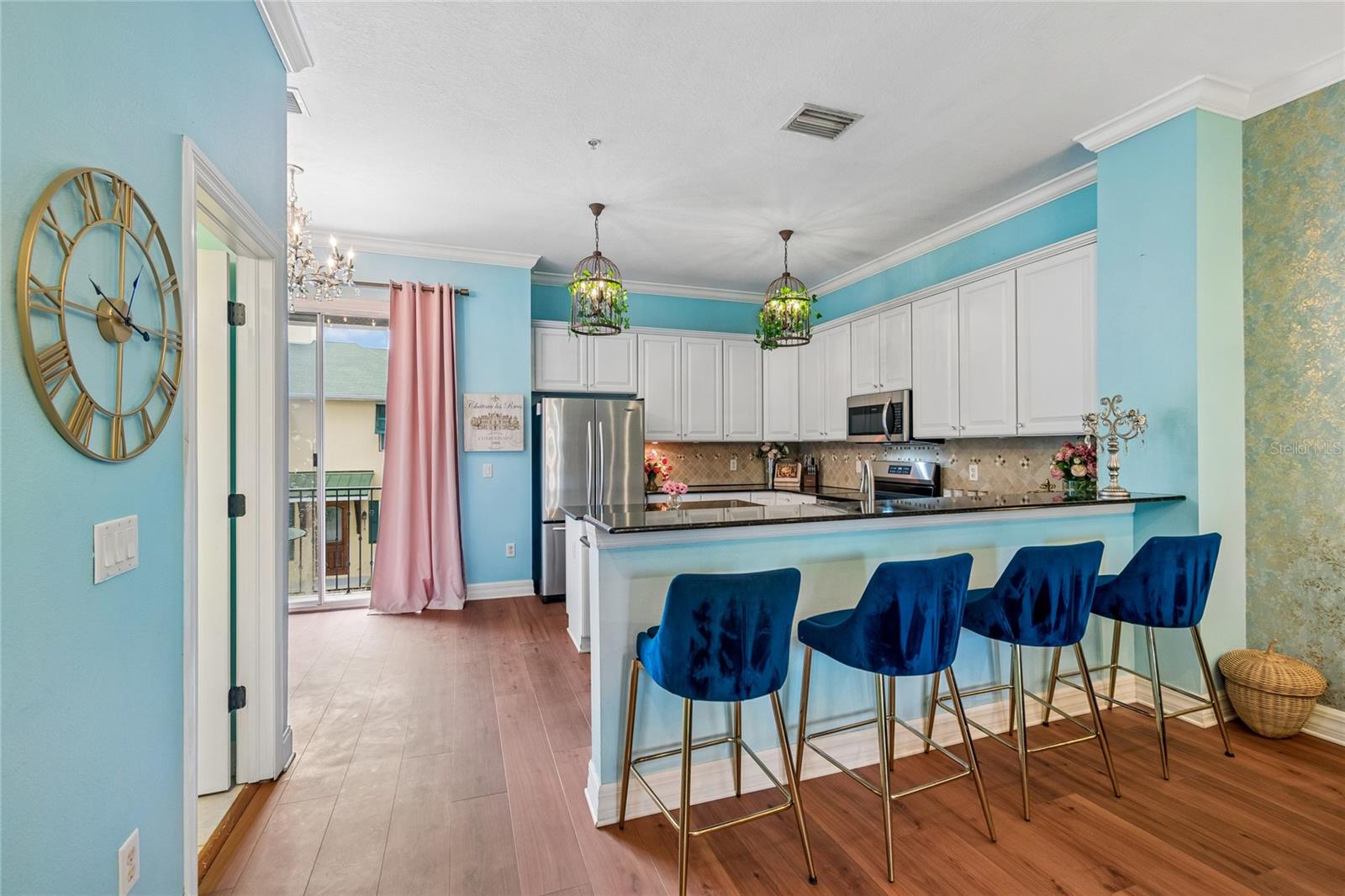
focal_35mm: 15
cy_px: 448
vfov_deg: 77.3
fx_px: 560
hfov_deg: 100.4
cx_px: 672
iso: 100
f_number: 7.1
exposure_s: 1/5
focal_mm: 10
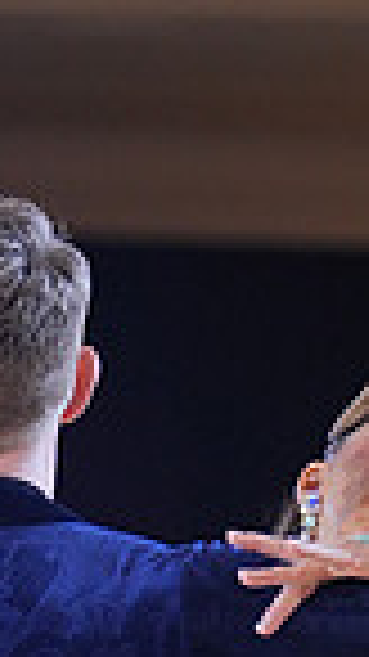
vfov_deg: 5.1
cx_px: 133
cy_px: 1269
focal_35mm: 415
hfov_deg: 2.9
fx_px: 7227
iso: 1000
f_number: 2
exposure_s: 1/500
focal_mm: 100
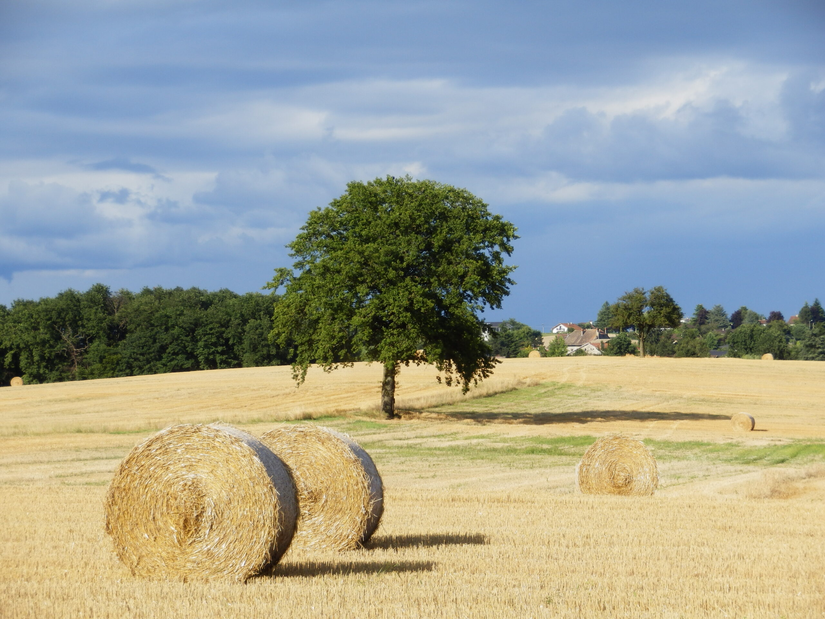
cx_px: 412
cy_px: 310
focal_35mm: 138
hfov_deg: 14.3
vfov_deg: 10.7
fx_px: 3289
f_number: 5.8
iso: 80
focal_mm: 24.4
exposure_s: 1/320
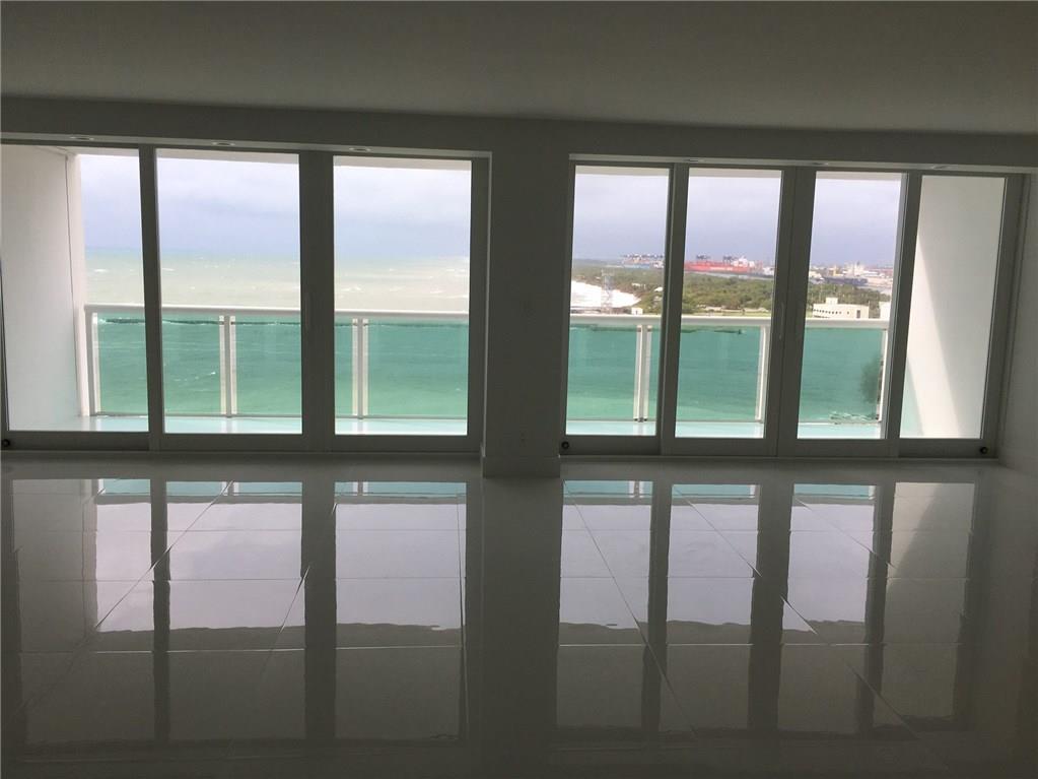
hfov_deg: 61.7
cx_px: 519
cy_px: 390
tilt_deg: -7.7
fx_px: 869
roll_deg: -2.0
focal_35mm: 29
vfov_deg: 48.2
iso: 25
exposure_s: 1/272
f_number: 2.2
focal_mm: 4.15
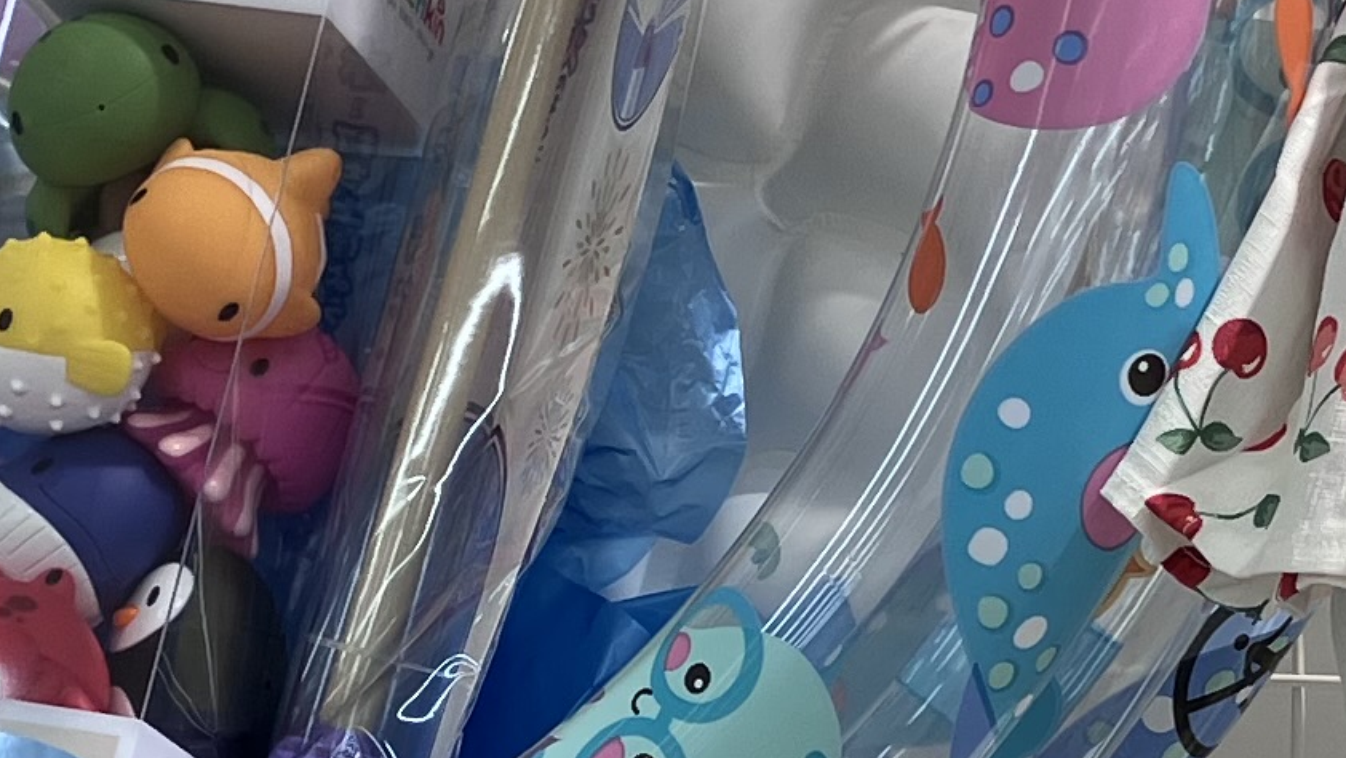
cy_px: 724
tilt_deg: -5.8
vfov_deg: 8.3
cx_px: 755
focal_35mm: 146
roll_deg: +0.0
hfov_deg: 14.7
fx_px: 5212
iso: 25
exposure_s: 1/120
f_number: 1.8
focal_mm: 3.99
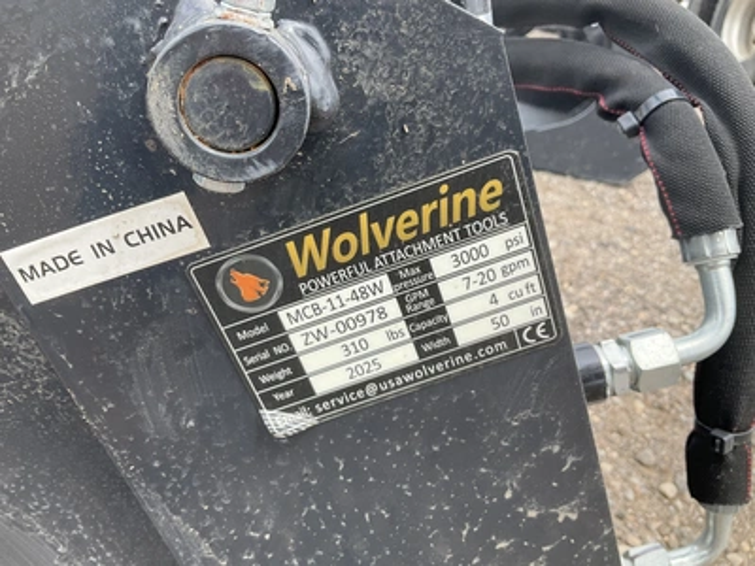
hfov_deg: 61.7
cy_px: 283
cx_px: 378
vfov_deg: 48.2
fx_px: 633
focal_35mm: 29
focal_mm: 3
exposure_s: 1/435
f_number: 1.8
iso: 25
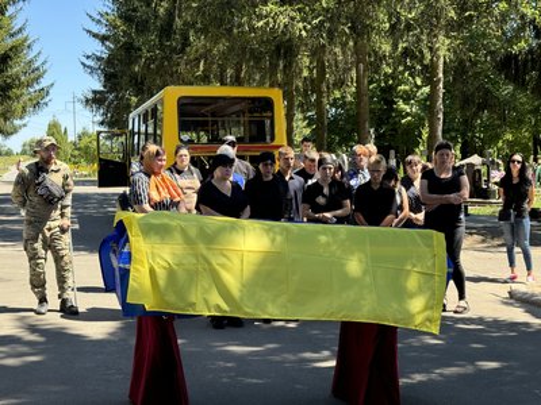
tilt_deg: -3.8
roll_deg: +0.9
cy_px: 202
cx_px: 270
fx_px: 750
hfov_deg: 39.7
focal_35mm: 48
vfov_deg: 30.3
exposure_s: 1/645
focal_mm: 6.76
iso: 64
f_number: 1.78
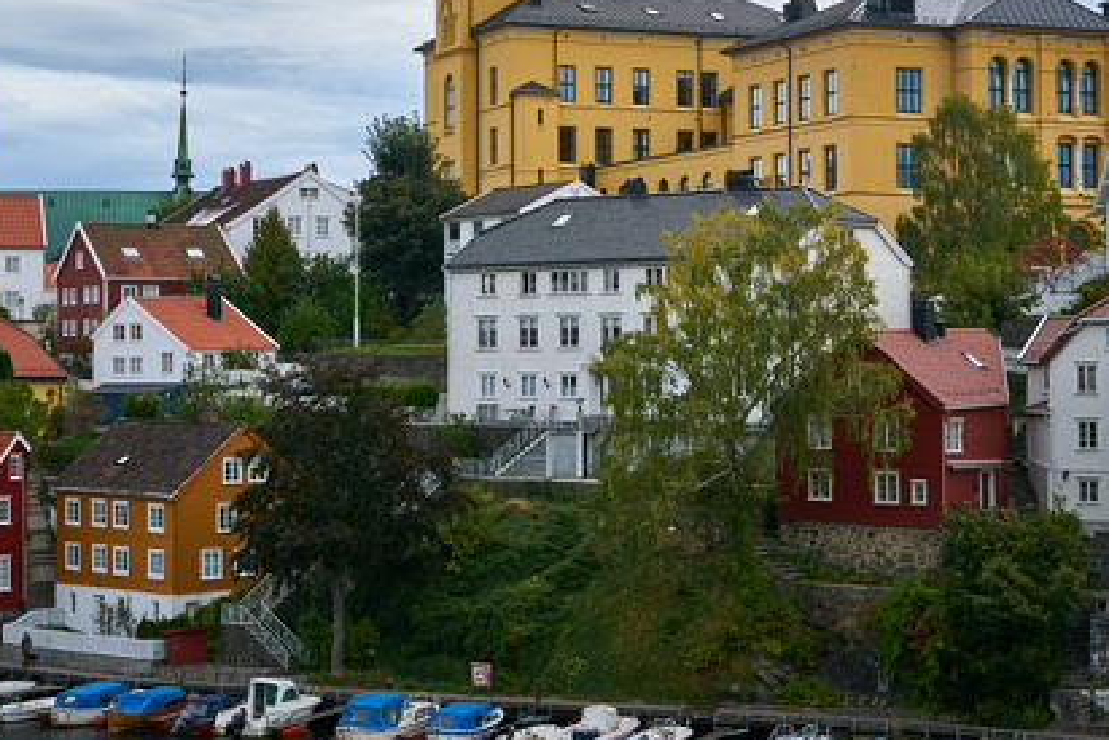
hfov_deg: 23.9
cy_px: 268
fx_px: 2619
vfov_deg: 16.1
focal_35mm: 85
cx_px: 568
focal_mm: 50
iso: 100
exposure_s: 1/100
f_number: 8
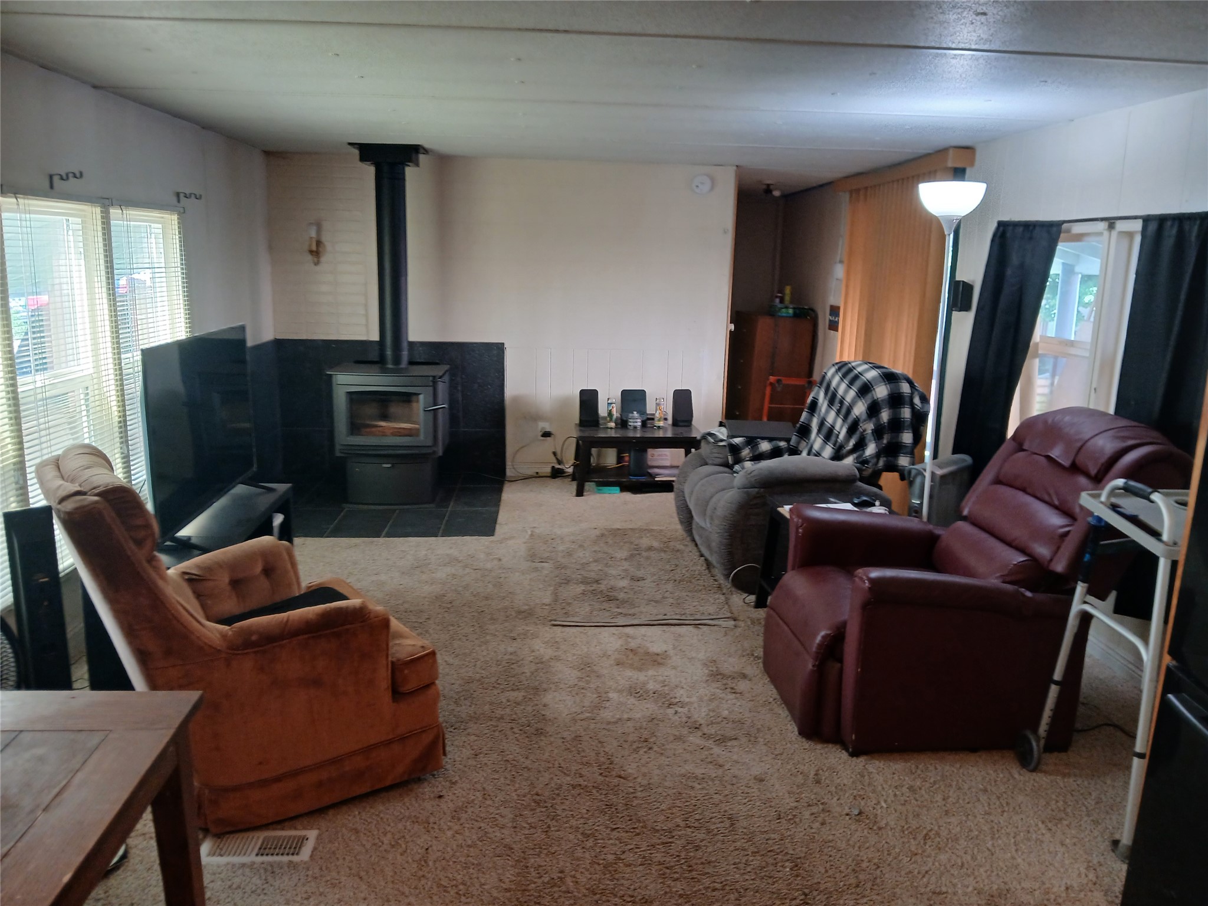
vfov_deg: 53.1
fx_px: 907
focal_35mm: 26
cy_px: 453
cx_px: 604
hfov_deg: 67.3
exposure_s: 1/60
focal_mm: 3.98
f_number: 1.8
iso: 250
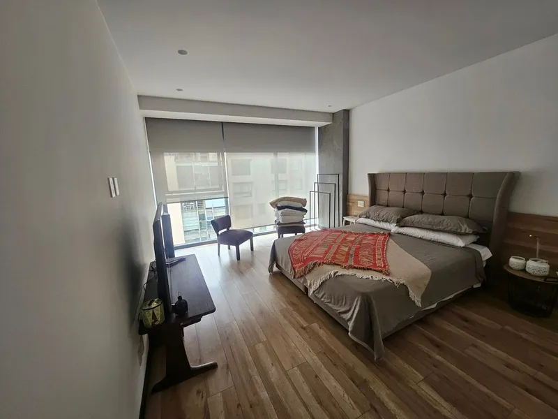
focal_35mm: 13
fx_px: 210
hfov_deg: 106.2
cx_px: 279
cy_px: 210
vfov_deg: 89.9
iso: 100
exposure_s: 1/60
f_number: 2.2
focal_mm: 1.7
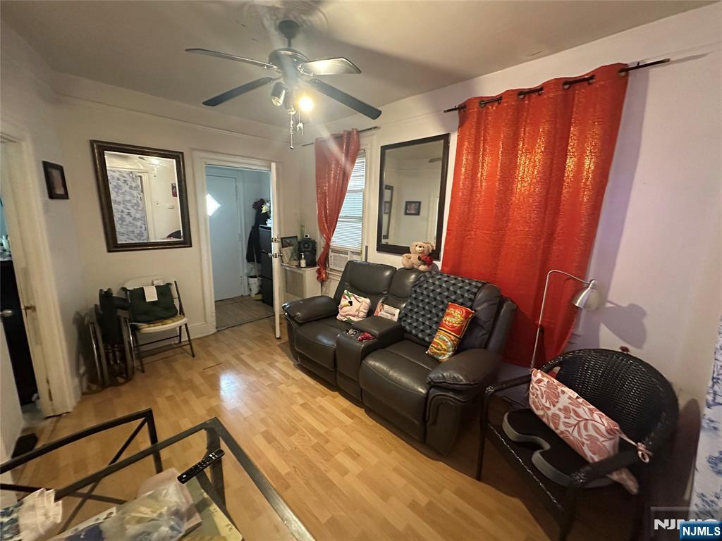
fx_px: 292
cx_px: 361
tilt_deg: -9.8
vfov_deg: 85.7
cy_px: 270
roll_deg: -2.2
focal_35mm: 14
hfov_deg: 102.1
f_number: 2.2
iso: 1000
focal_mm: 2.22
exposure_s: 1/60
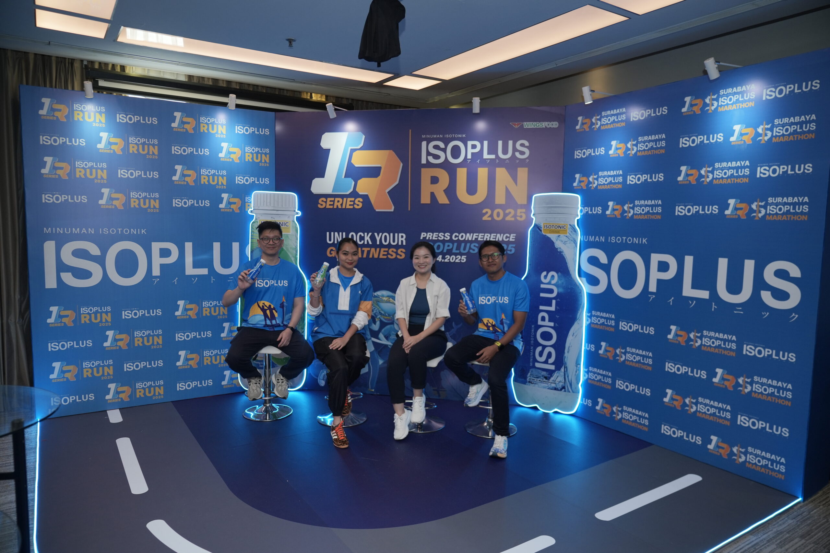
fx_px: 553
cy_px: 276
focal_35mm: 24
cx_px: 415
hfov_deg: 73.7
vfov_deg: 53.1
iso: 500
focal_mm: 24
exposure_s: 1/160
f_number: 2.8
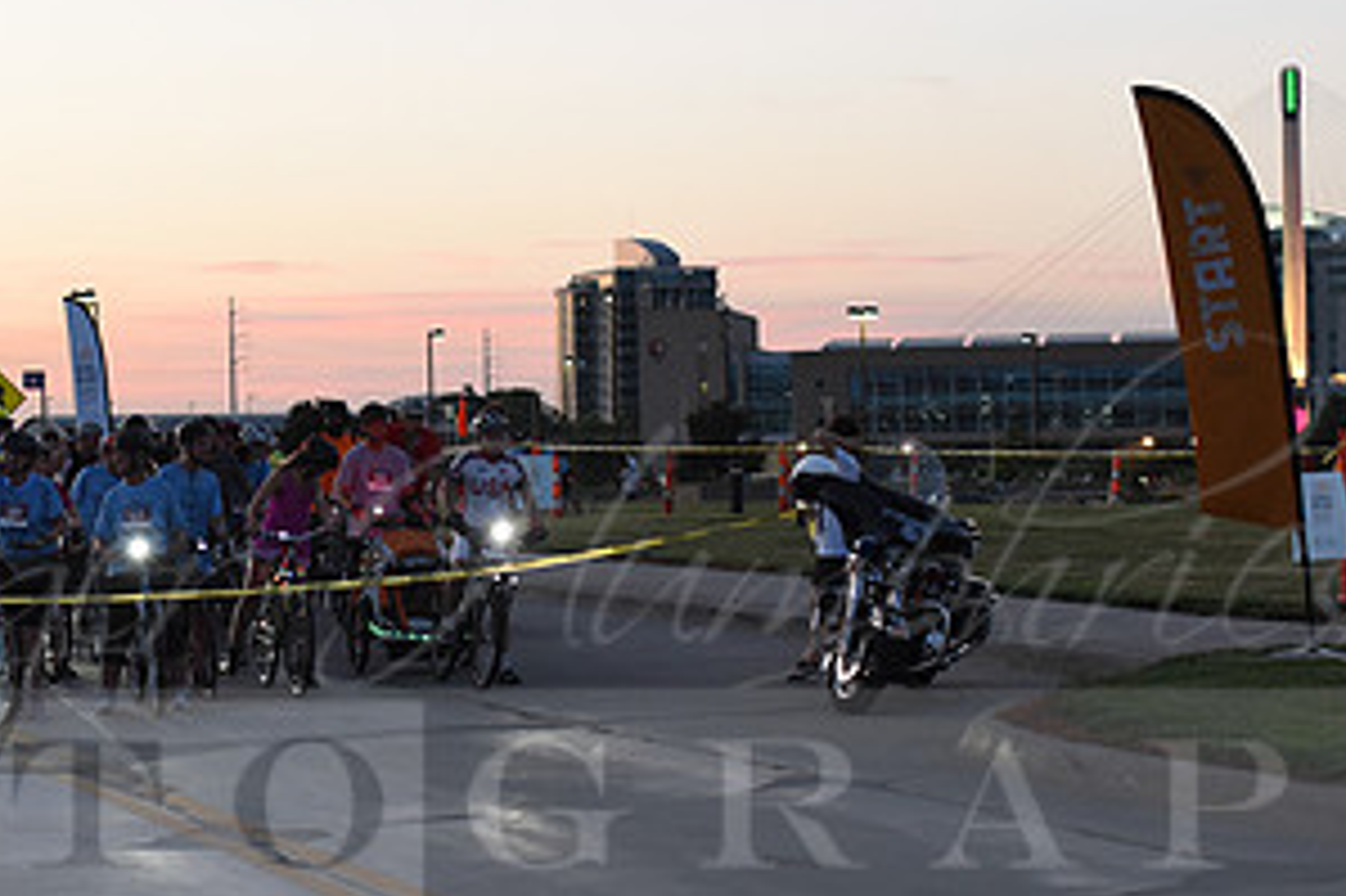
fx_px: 3625
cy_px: 624
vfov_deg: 14.1
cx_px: 572
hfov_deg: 21.0
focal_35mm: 97
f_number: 2.8
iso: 2500
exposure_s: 1/400
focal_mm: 50
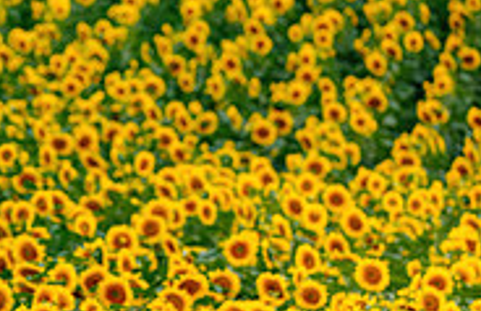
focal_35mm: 523
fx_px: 6924
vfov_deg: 2.6
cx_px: 52
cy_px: 237
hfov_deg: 4.0
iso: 100
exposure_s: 1/200
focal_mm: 164
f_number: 2.8
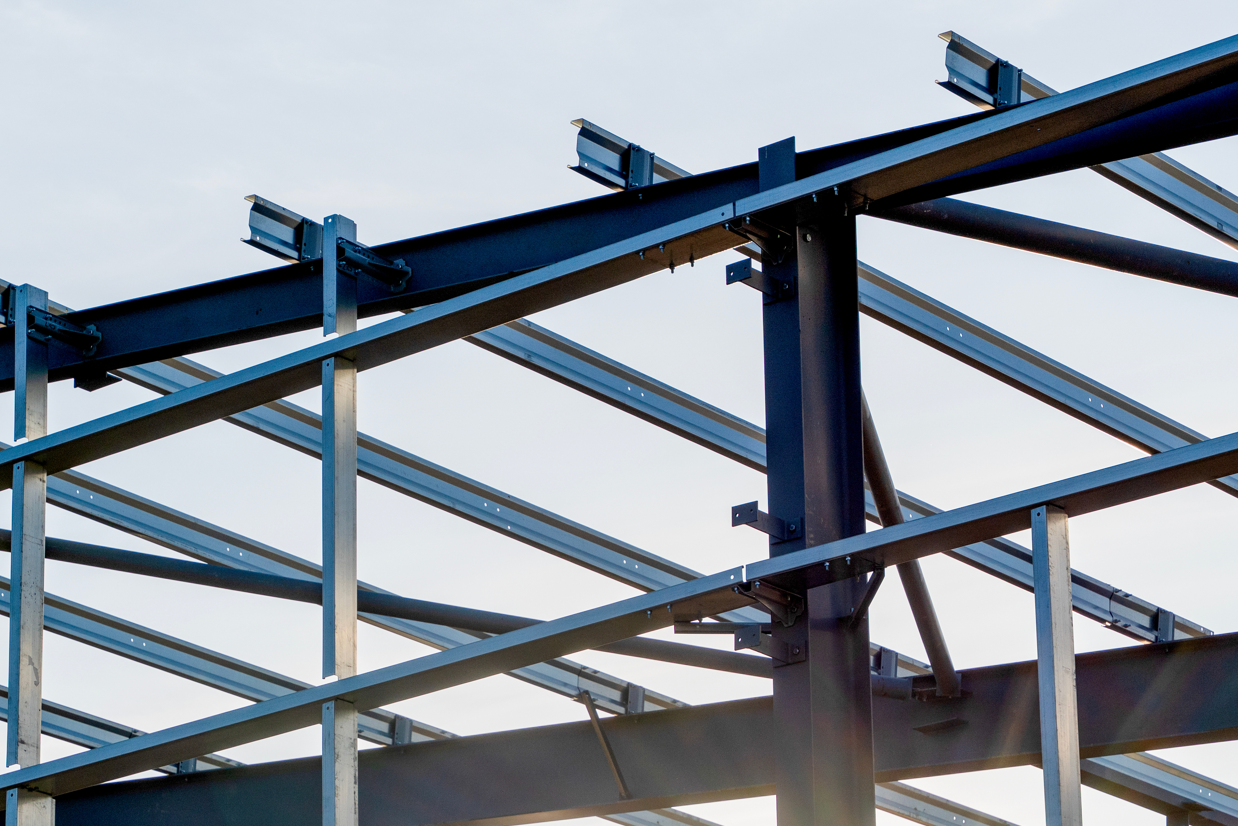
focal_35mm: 143
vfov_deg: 9.5
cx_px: 435
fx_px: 4918
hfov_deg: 14.3
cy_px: 788
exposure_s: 1/2000
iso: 250
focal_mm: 70
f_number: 5.6
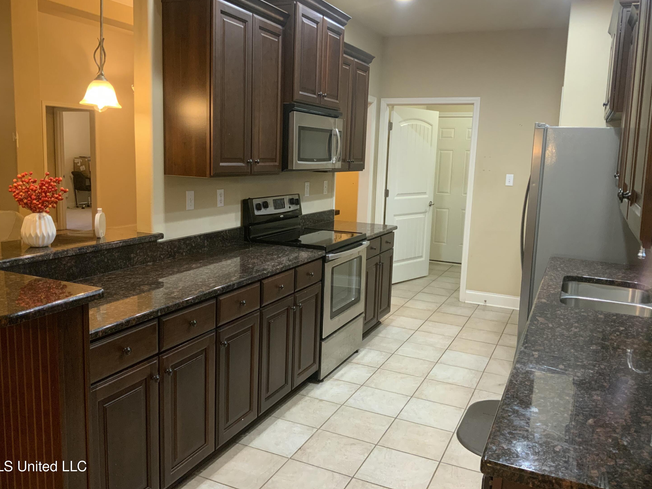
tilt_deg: -8.6
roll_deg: -2.6
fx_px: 565
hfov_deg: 60.0
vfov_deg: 46.8
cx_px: 320
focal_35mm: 30
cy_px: 237
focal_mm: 3
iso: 200
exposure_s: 1/60
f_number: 1.8
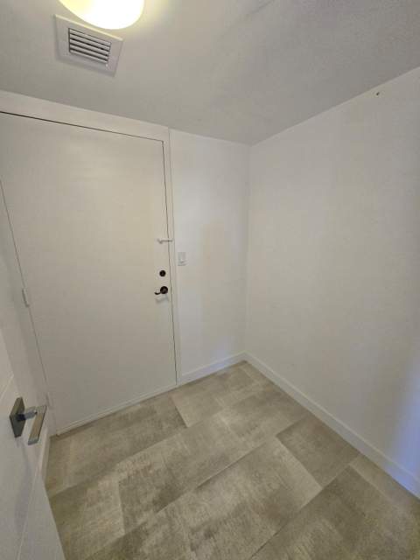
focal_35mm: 13
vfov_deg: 106.2
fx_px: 210
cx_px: 210
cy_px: 280
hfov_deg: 89.9
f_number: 2.2
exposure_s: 1/60.2
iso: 200
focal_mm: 1.7
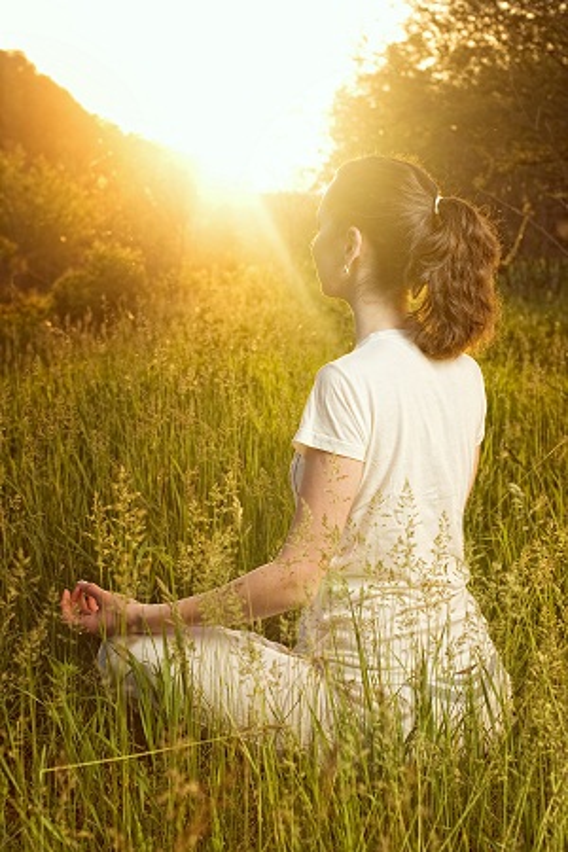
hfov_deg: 27.0
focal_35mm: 50
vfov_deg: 39.6
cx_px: 284
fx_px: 1183
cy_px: 426
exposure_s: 1/200
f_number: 6.3
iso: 125
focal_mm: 50
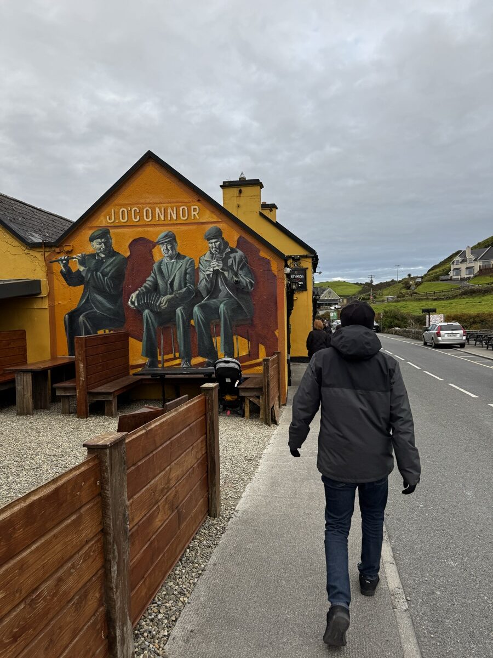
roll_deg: +2.2
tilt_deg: +0.1
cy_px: 329
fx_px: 456
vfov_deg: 71.6
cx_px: 246
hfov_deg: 56.8
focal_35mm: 24
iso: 80
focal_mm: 6.76
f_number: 1.78
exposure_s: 1/572
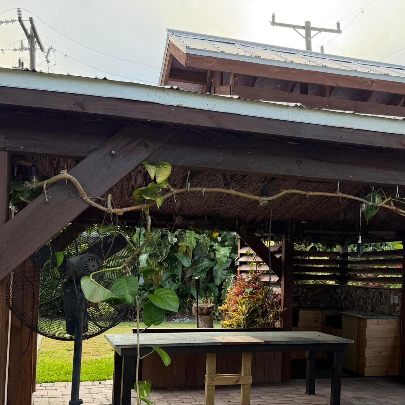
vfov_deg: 35.2
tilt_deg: +5.3
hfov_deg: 34.6
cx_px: 306
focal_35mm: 48
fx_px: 635
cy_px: 252
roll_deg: -1.3
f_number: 1.78
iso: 80
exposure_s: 1/293
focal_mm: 6.76
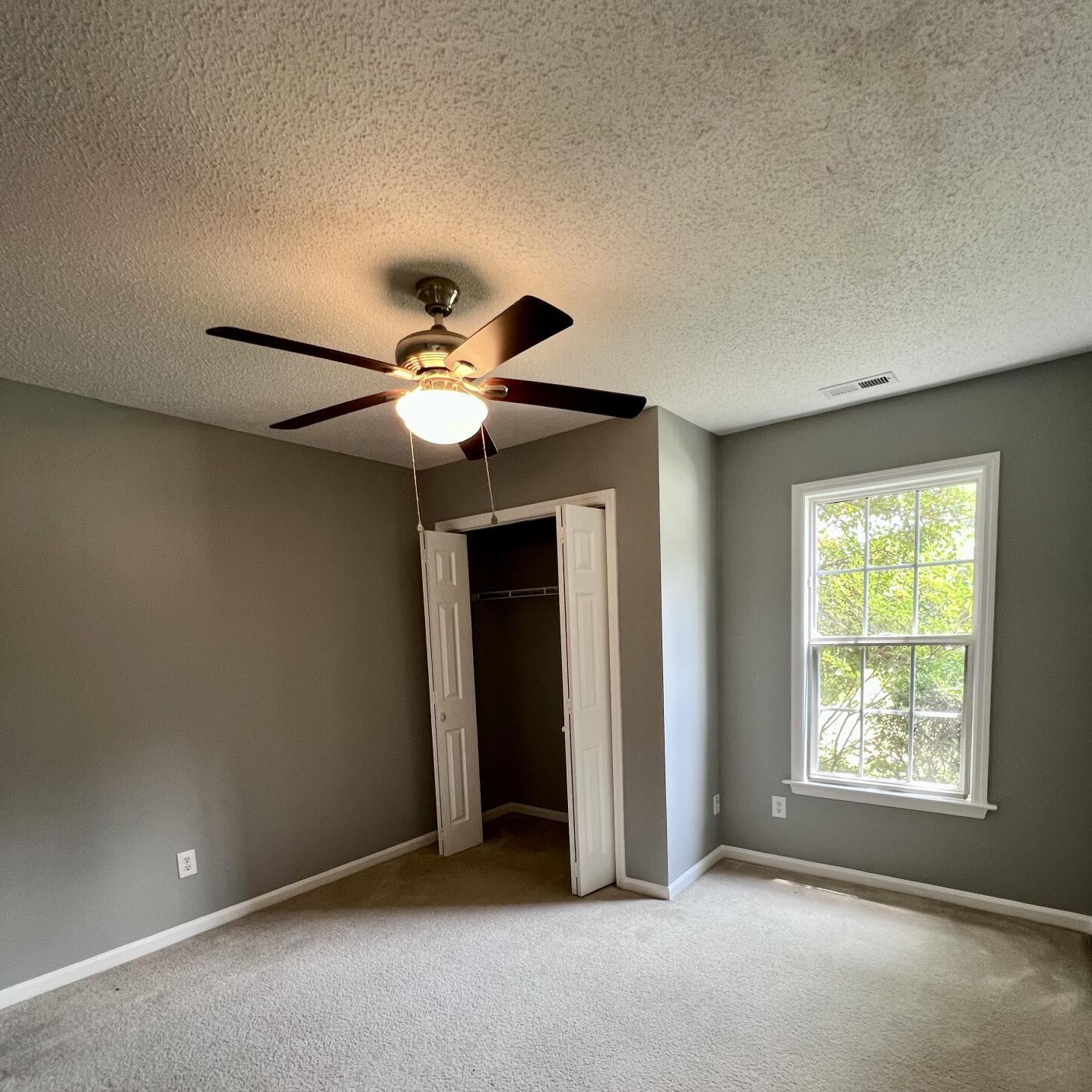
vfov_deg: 85.6
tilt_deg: -5.5
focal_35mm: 16
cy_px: 689
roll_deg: +2.0
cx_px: 568
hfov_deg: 87.4
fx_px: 571
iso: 160
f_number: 1.8
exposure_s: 1/60
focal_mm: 1.57
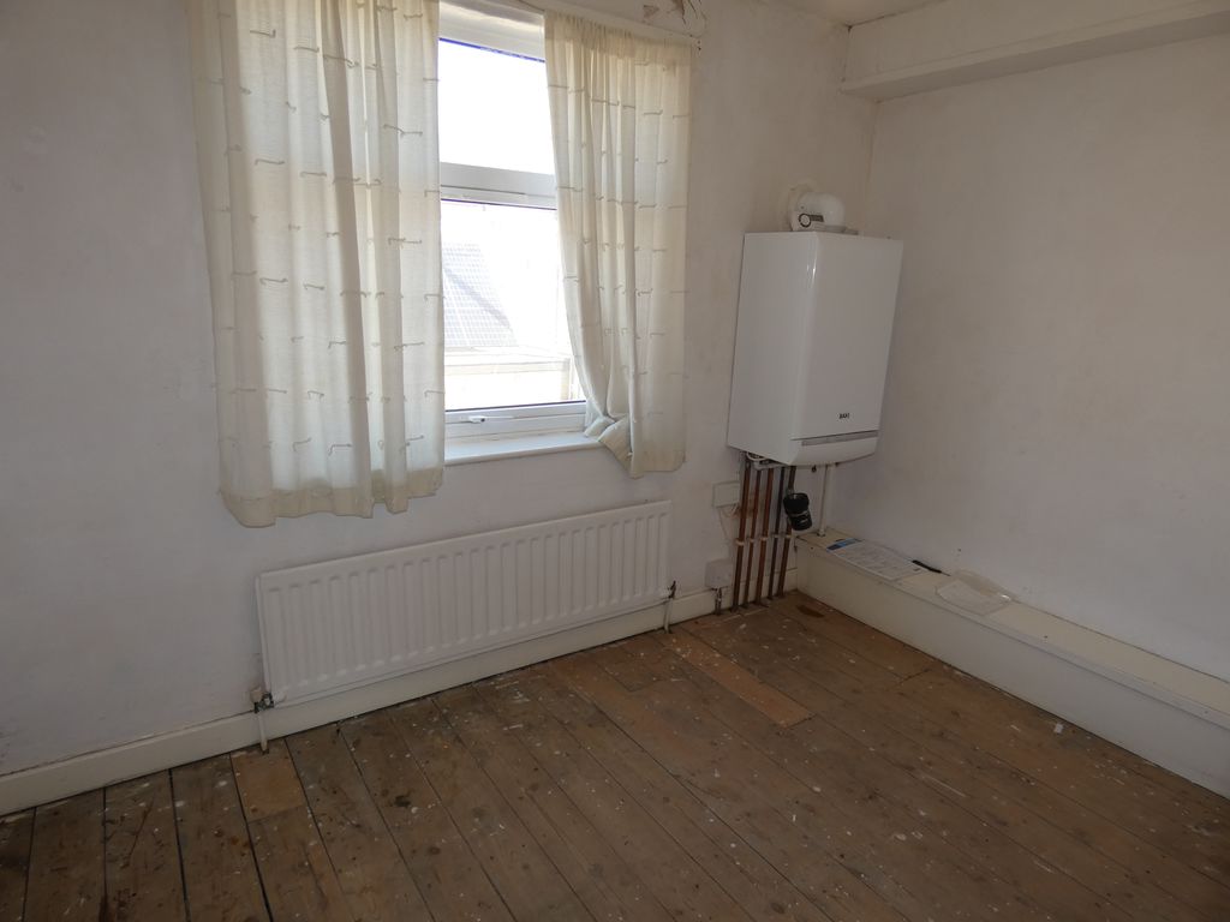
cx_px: 615
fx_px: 711
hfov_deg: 81.7
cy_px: 461
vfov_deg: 66.0
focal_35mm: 20
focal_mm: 3.6
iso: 80
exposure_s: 1/100
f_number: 2.8
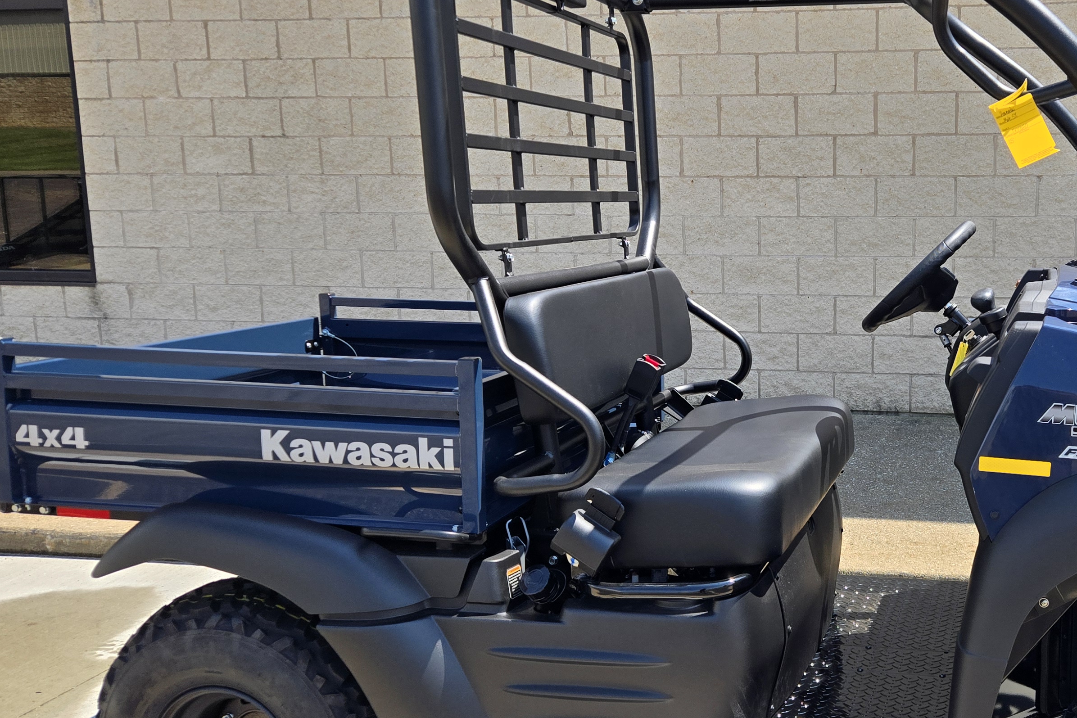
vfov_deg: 33.4
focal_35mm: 40
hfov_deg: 46.5
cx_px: 822
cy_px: 395
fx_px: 1197
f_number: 1.8
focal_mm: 5.4
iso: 64
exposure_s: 1/2921
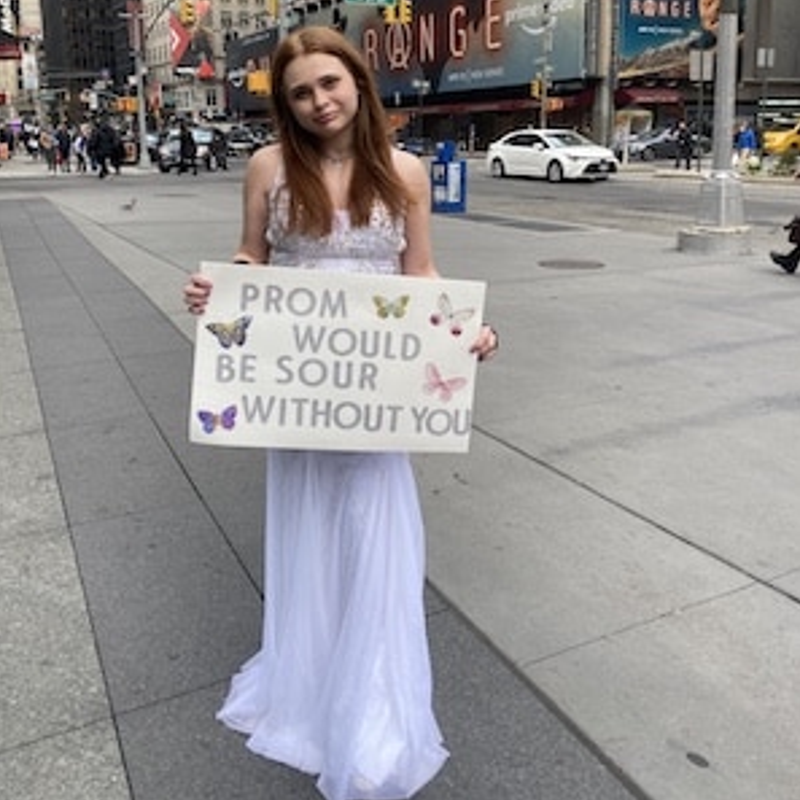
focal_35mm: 31
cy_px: 267
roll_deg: +1.0
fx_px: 811
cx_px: 401
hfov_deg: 52.5
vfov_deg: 51.6
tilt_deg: -9.2
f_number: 1.8
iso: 32
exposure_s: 1/436
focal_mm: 4.25
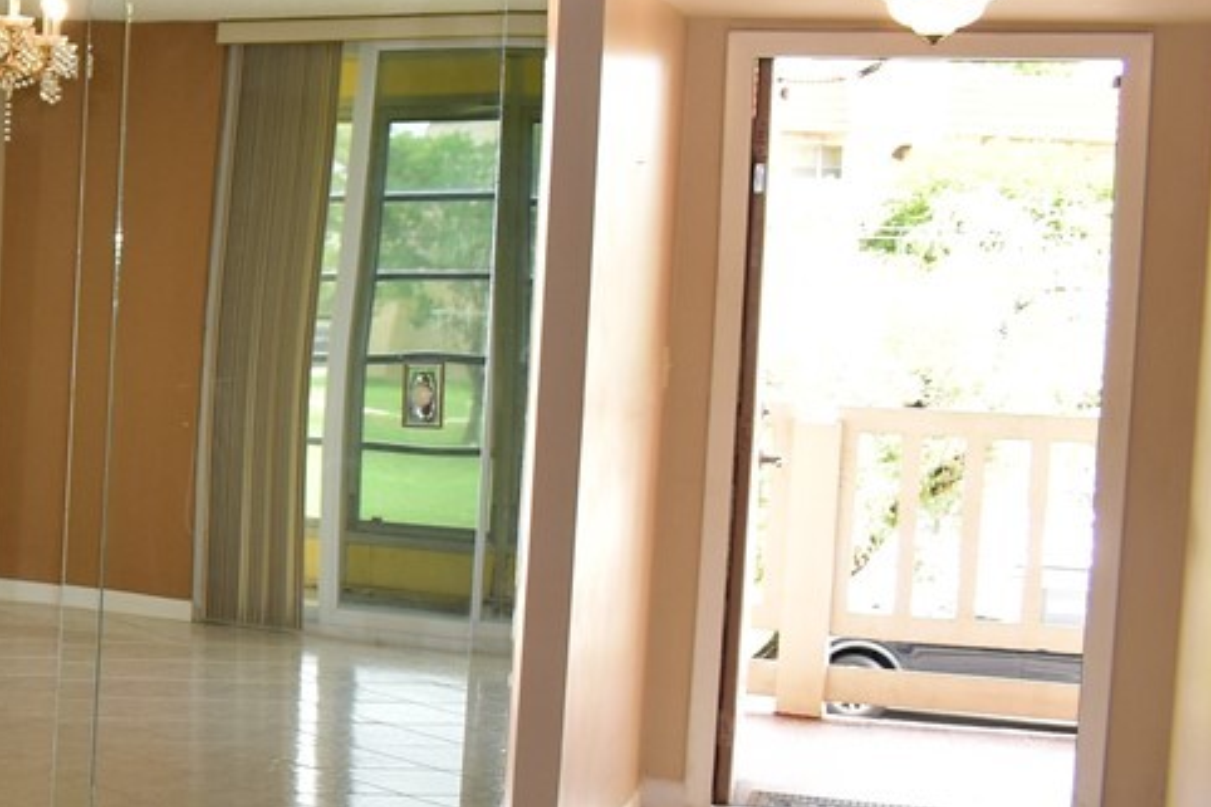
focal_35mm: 95
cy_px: 461
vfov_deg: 14.4
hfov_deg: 18.2
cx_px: -775
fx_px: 3194
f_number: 3.5
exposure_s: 1/60
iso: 280
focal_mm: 18
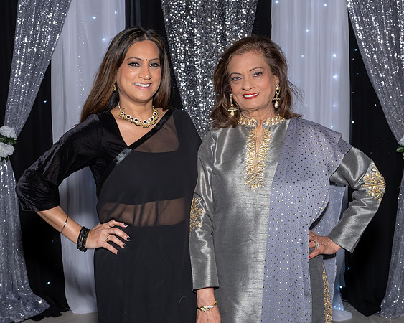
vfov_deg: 30.5
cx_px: 173
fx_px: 591
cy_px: 147
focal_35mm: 49
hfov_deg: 37.7
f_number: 8
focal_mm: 26
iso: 800
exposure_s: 1/250
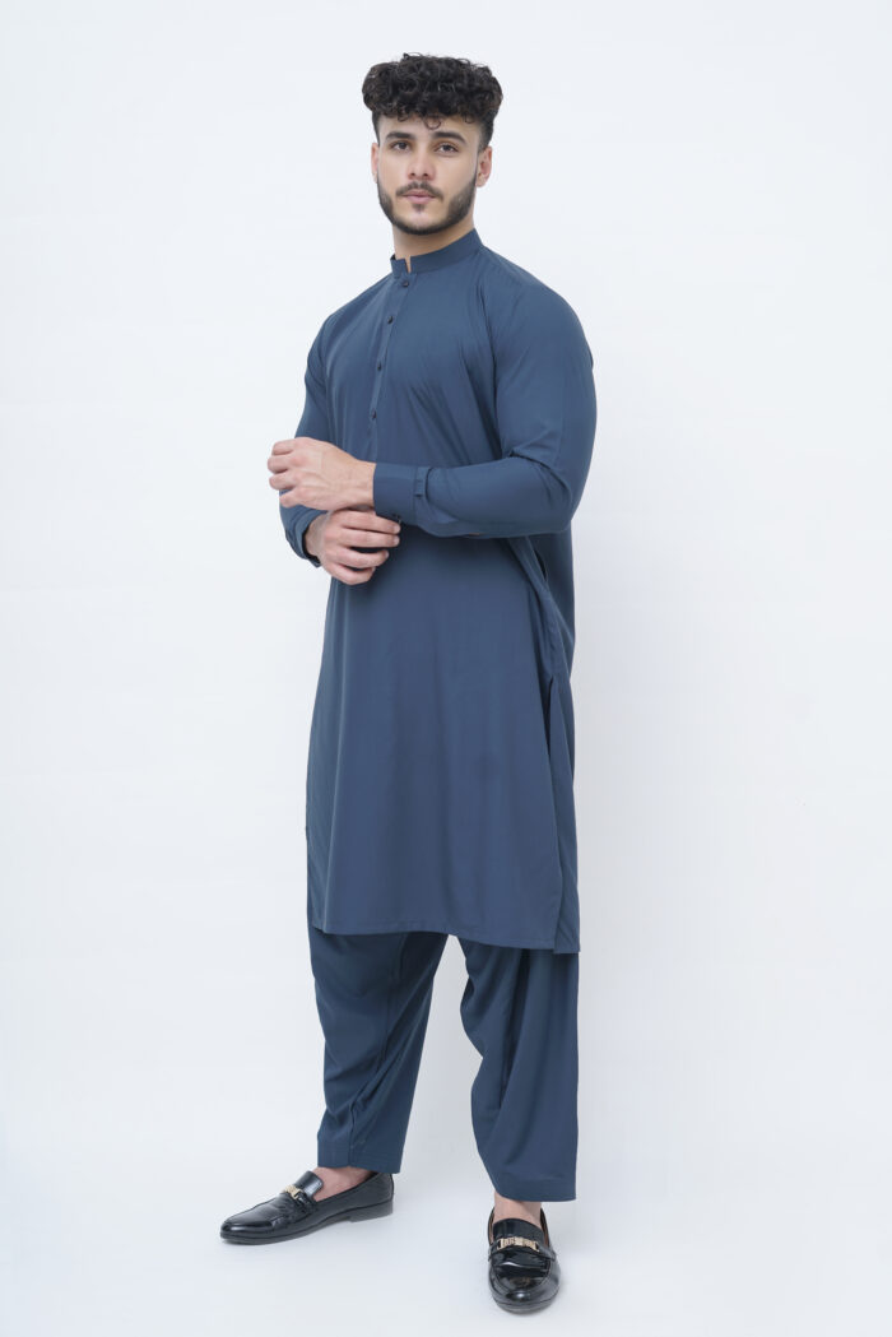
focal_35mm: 50
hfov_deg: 27.0
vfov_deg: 39.6
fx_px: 1857
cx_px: 446
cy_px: 668
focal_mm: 50
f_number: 4
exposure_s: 1/125
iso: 100
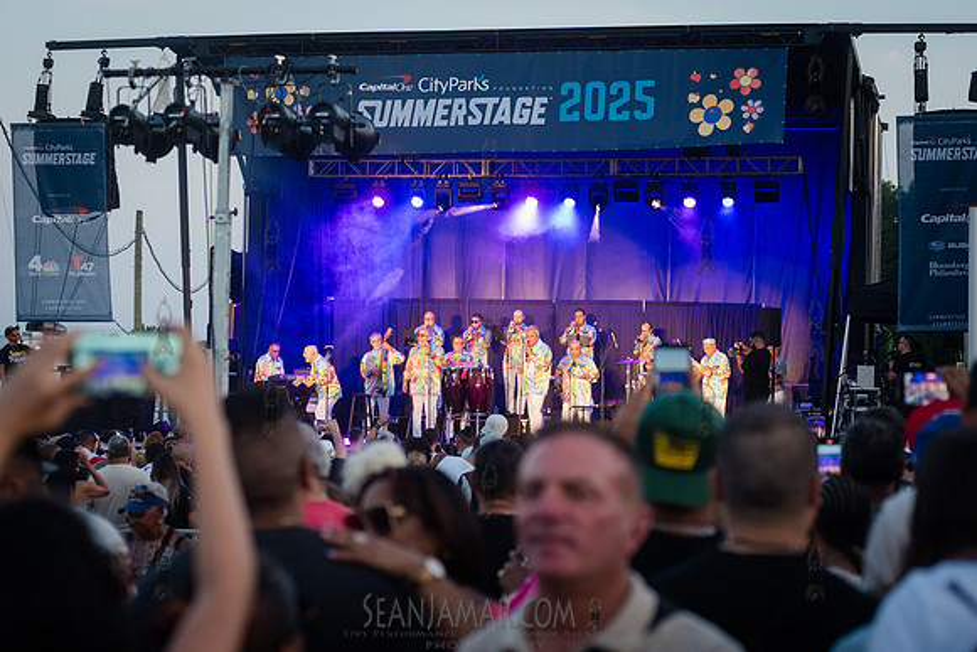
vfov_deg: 16.7
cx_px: 483
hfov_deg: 24.8
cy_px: 326
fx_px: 2219
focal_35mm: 82
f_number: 4
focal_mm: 80
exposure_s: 1/500
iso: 2000
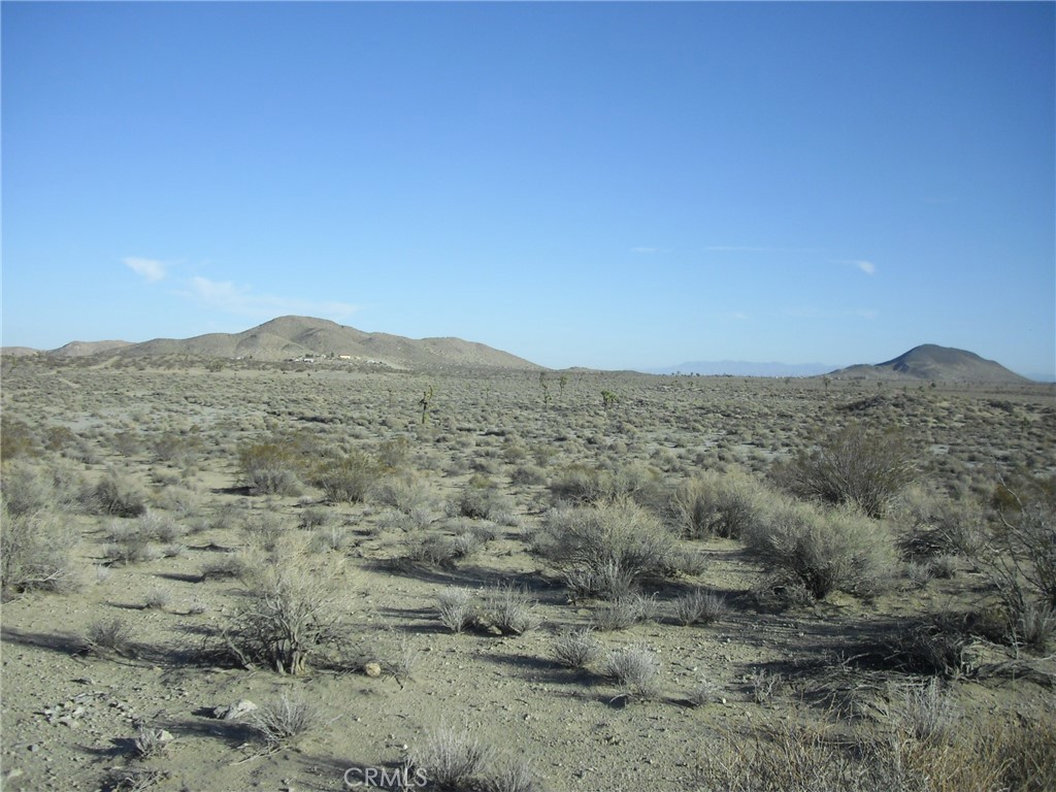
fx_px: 1159
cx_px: 528
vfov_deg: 37.7
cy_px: 396
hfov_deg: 49.0
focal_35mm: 38
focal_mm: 6.2
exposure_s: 1/250
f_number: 8
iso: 100
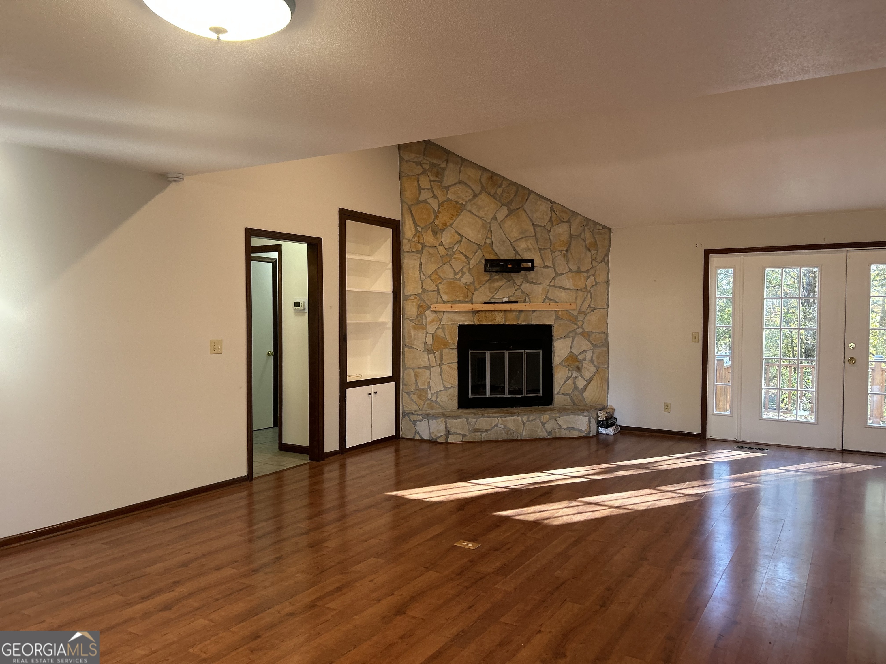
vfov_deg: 53.1
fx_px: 665
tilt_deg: -1.2
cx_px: 443
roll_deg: +0.5
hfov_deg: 67.3
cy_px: 332
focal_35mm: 26
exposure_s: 1/60
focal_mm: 5.7
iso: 100
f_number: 1.5
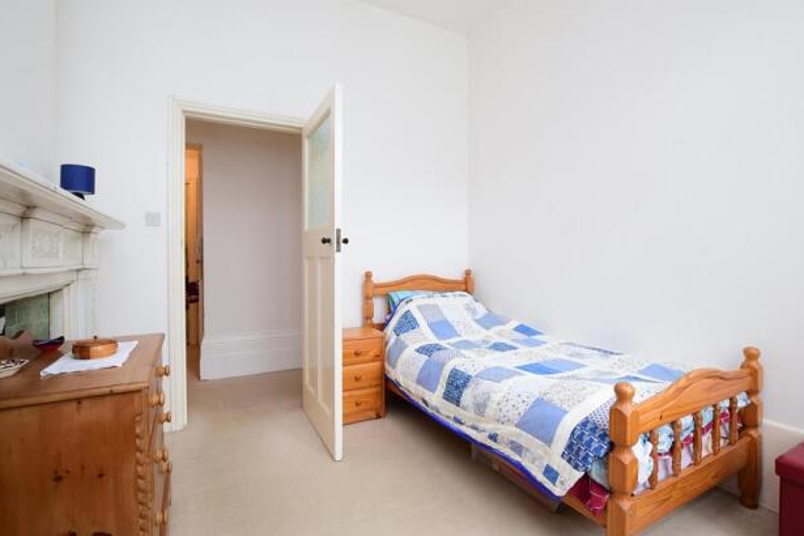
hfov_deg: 96.7
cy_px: 258
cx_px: 392
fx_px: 357
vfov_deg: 73.7
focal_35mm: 16
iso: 200
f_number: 8
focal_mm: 10
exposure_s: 1/8
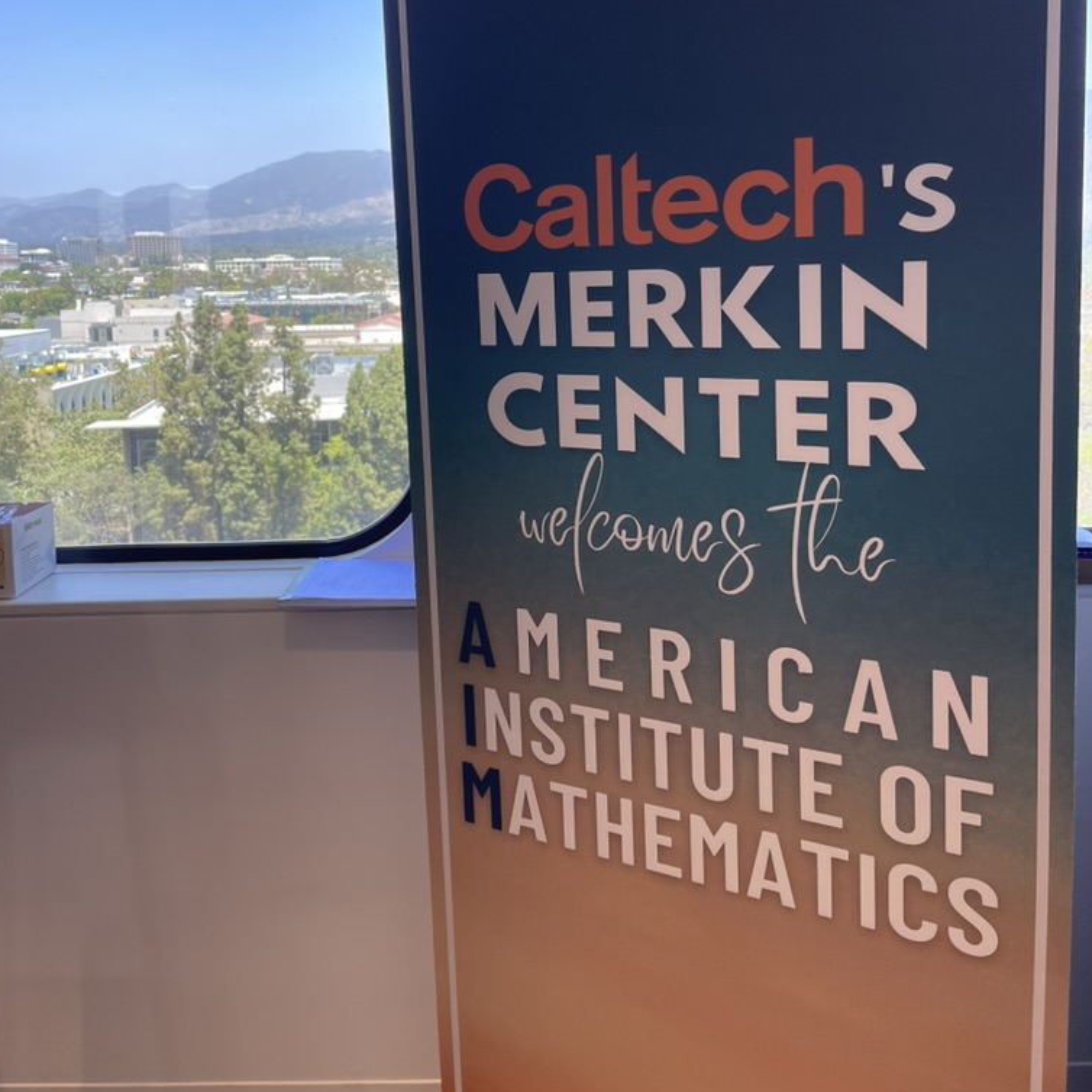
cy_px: 369
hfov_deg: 54.0
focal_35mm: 30
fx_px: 1071
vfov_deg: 53.0
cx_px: 537
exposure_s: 1/121
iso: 64
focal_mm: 5.1
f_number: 1.6
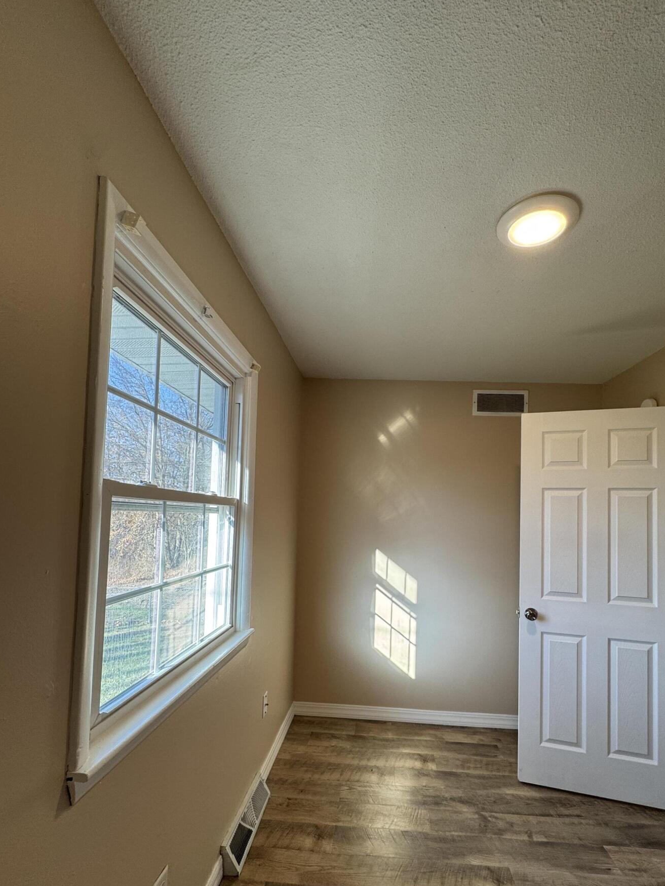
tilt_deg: +2.8
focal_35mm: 16
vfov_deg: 93.9
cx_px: 360
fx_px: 410
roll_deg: -1.8
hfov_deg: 78.0
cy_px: 503
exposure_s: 1/120
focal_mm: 2.22
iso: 80
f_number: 2.2
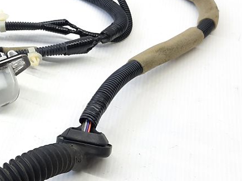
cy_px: 40
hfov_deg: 25.5
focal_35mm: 69
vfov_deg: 21.1
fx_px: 482
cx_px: -42
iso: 100
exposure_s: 1/50
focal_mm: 4.6
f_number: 2
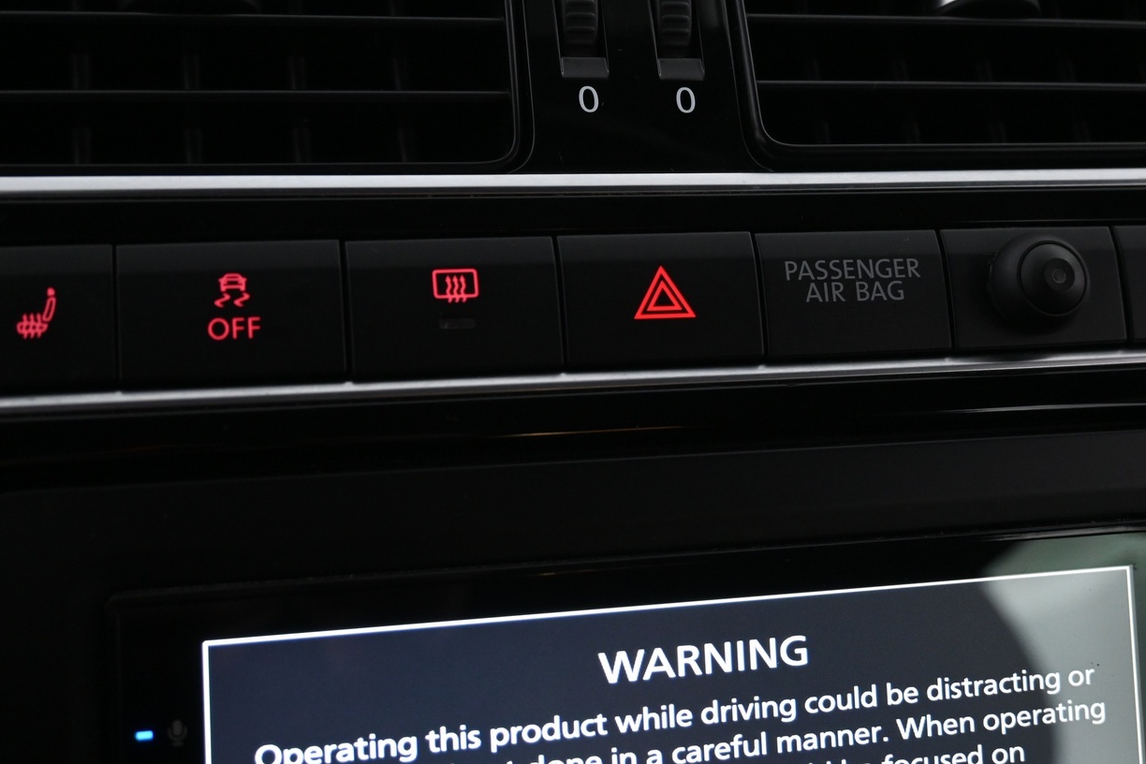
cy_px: 297
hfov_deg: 43.0
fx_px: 1453
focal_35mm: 46
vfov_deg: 29.4
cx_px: 604
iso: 1400
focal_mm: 23
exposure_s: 1/40
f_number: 4.2
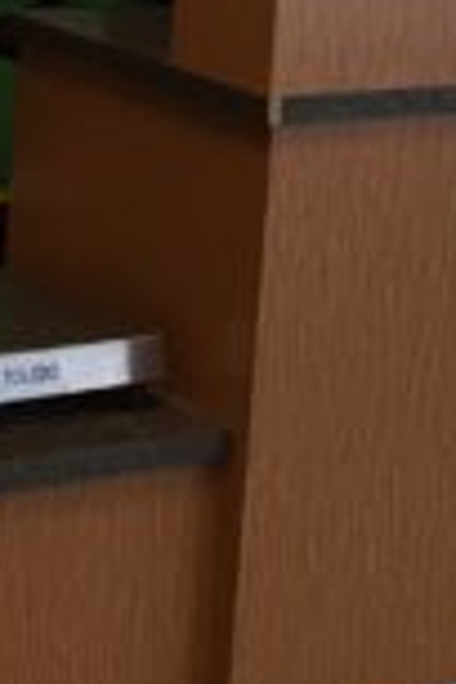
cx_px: 657
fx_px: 2869
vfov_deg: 12.9
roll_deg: -3.7
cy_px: -322
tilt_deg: -1.1
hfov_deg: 8.9
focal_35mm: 151
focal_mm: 4.15
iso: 64
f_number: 2.2
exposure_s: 1/30
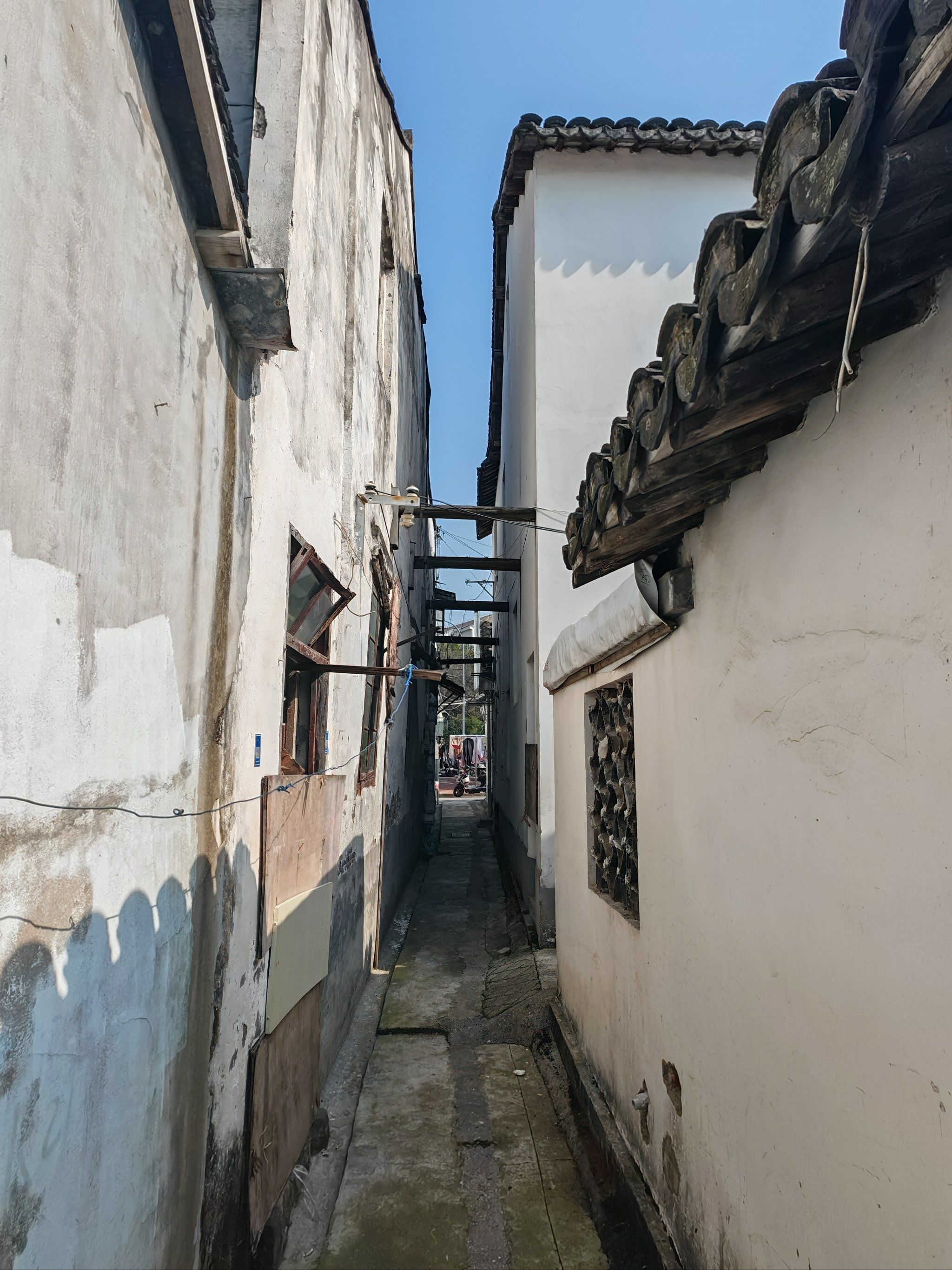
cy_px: 635
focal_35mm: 22
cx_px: 476
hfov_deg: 61.1
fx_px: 807
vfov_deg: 76.4
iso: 50
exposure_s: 1/909
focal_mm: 1.82
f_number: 2
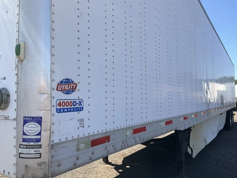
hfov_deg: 61.7
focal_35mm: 29
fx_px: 199
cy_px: 89
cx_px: 118
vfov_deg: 48.2
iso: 25
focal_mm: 3
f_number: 1.8
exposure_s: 1/912
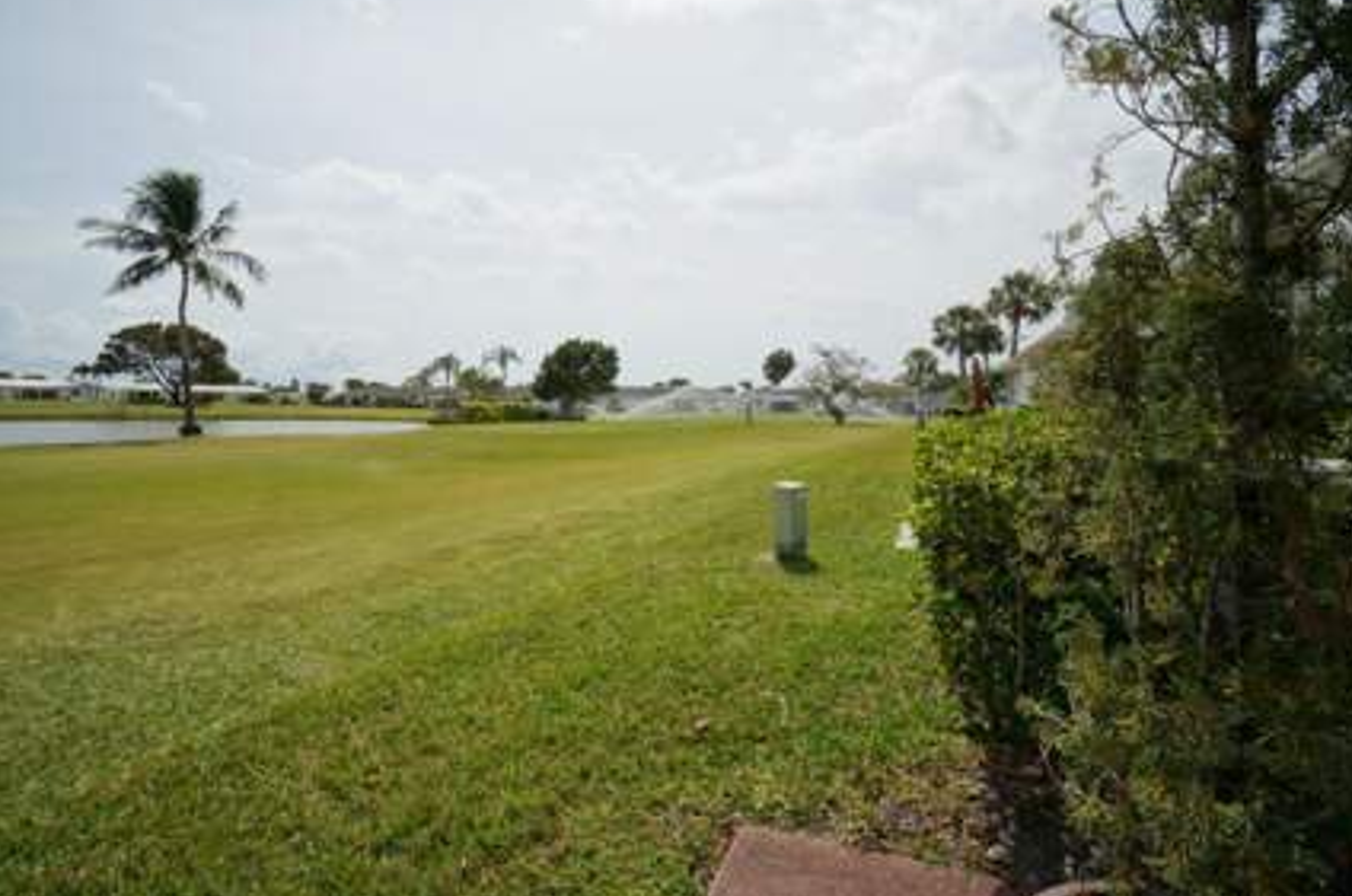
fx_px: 637
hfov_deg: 93.4
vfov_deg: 70.1
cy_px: 405
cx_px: 657
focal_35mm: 17
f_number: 16
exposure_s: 1/100
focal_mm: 10
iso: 100
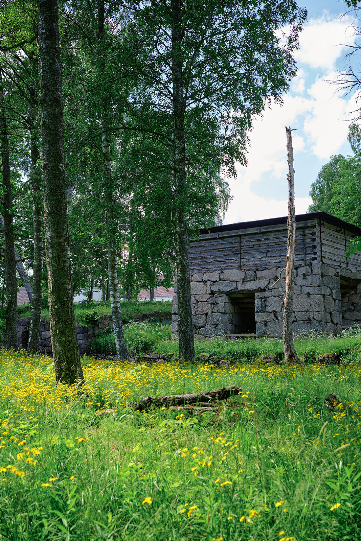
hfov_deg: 37.9
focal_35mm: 35
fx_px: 526
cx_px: 180
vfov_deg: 54.4
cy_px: 270
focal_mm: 23
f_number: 2.8
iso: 125
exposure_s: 1/420
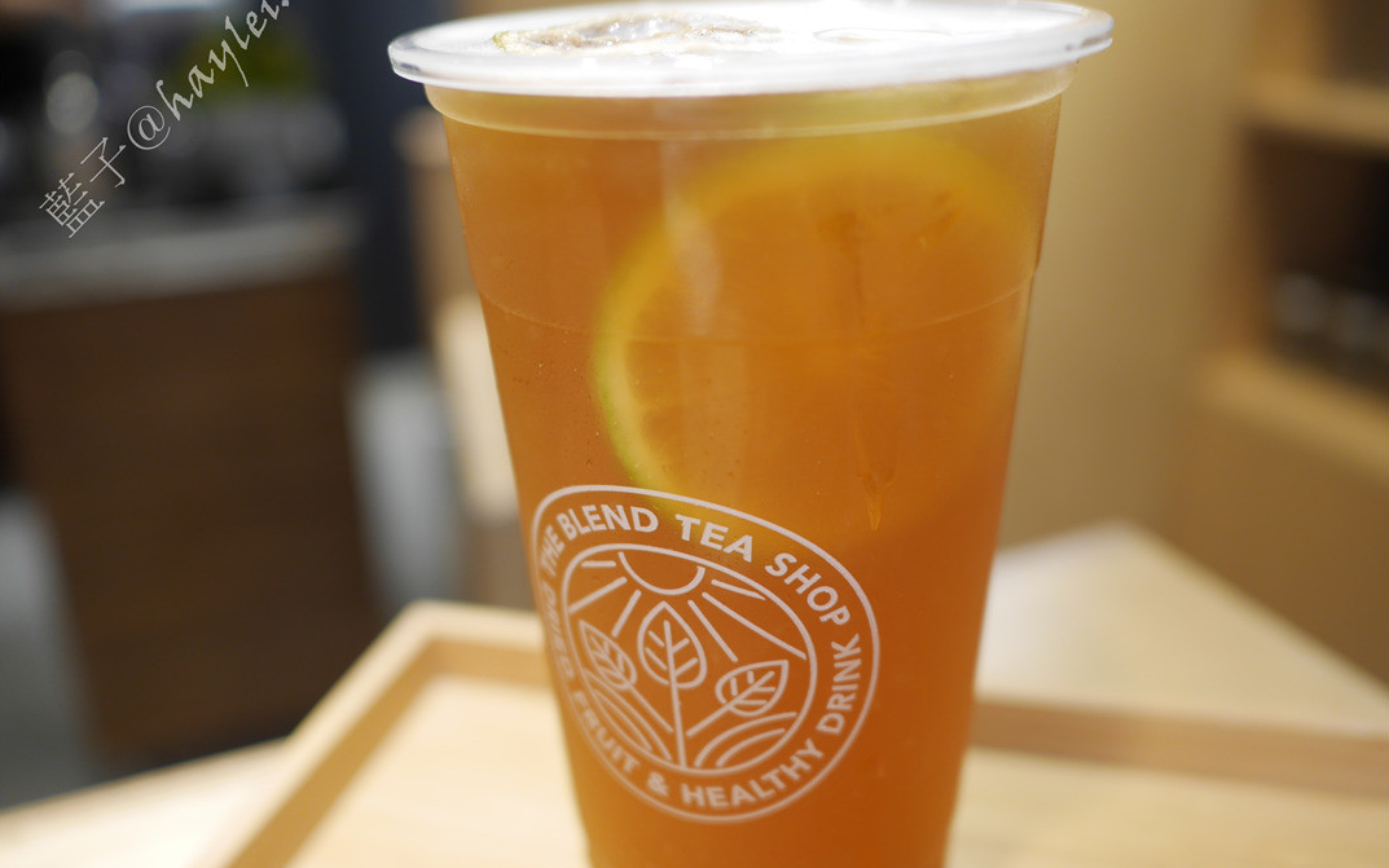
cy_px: 397
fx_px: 1212
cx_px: 693
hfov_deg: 59.6
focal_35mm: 32
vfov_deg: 39.4
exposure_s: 1/100
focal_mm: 15
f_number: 1.8
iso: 200
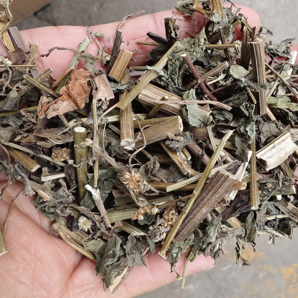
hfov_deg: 53.8
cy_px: 150
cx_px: 127
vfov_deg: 54.0
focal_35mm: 30
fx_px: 292
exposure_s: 1/50
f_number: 2
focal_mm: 2.32
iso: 1184
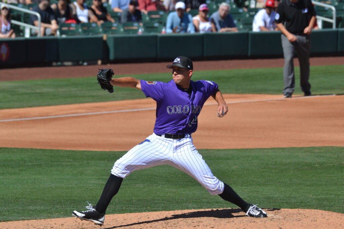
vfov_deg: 2.9
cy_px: 114
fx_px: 4587
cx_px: 172
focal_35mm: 480
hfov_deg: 4.3
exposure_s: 1/1600
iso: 400
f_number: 6.3
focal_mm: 320
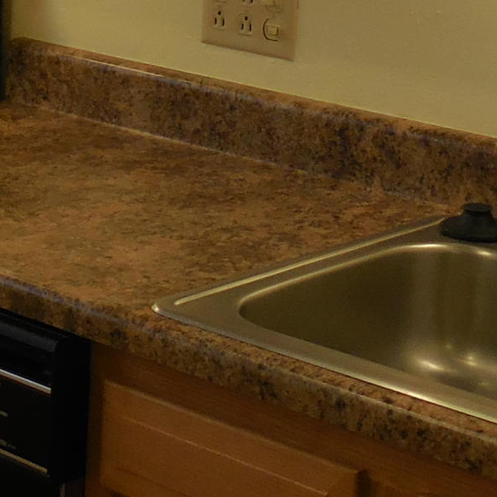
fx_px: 1836
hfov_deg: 15.3
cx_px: 102
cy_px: -79
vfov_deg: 15.0
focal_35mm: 113
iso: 125
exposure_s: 1/40
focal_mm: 4.5
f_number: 3.3
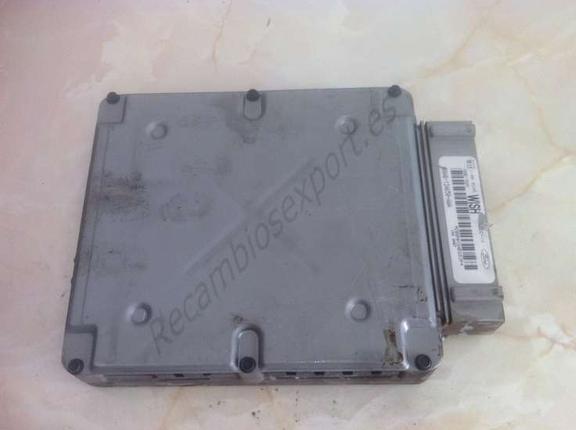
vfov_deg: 38.6
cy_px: 219
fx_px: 615
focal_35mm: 37
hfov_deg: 50.2
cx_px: 279
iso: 100
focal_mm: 3.85
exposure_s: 1/60
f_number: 2.8
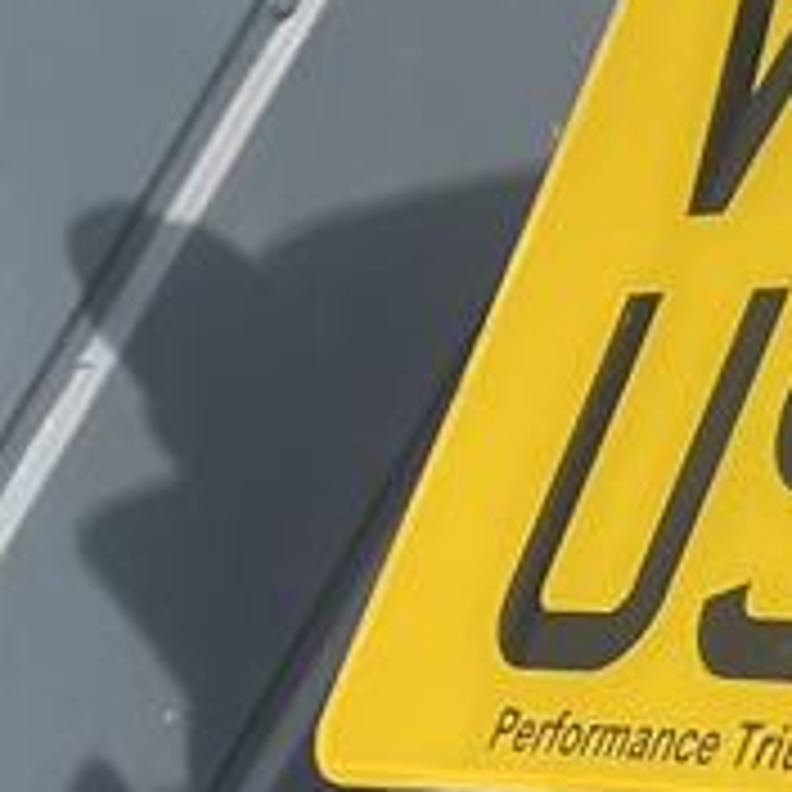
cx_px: 1899
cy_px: 1390
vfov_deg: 10.5
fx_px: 4064
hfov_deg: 9.8
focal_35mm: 157
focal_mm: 4.2
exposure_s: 1/609
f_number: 1.6
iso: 32
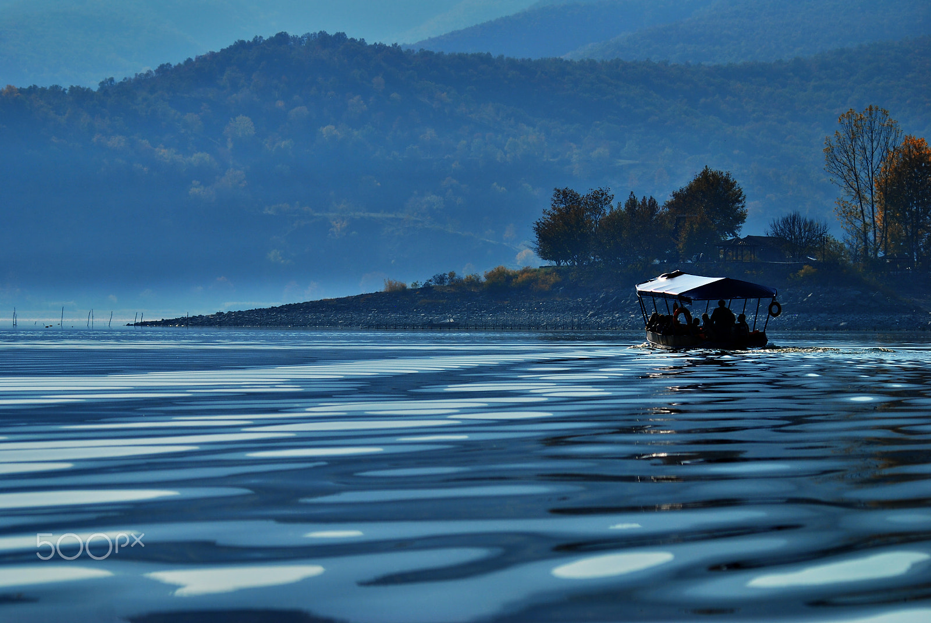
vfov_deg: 7.7
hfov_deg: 11.4
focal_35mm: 180
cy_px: 312
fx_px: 4660
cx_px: 466
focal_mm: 120
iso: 100
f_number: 5.6
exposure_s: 1/2000
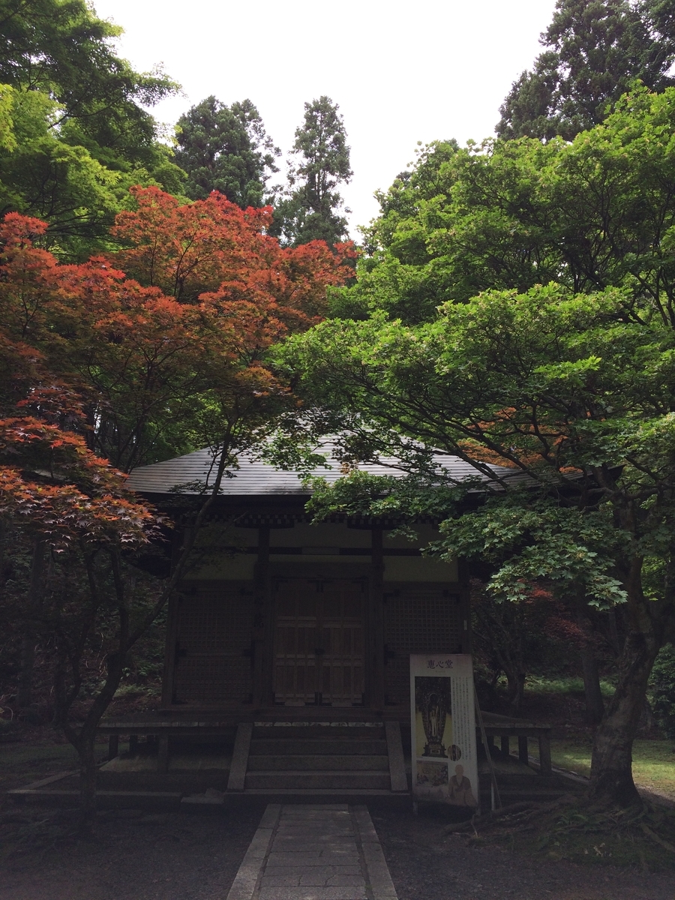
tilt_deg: +16.3
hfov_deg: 48.2
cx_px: 338
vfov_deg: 61.7
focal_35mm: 29
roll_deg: +1.1
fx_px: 754
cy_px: 450
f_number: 2.2
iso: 32
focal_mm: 4.15
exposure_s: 1/540
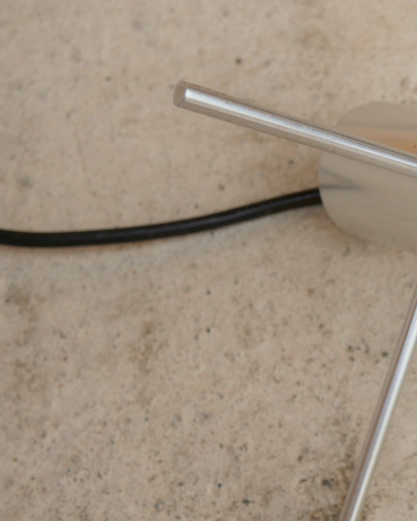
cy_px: 222
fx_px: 1280
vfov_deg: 23.0
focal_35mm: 83
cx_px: 536
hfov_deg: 17.4
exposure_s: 1/400
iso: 200
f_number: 3.5
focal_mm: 20
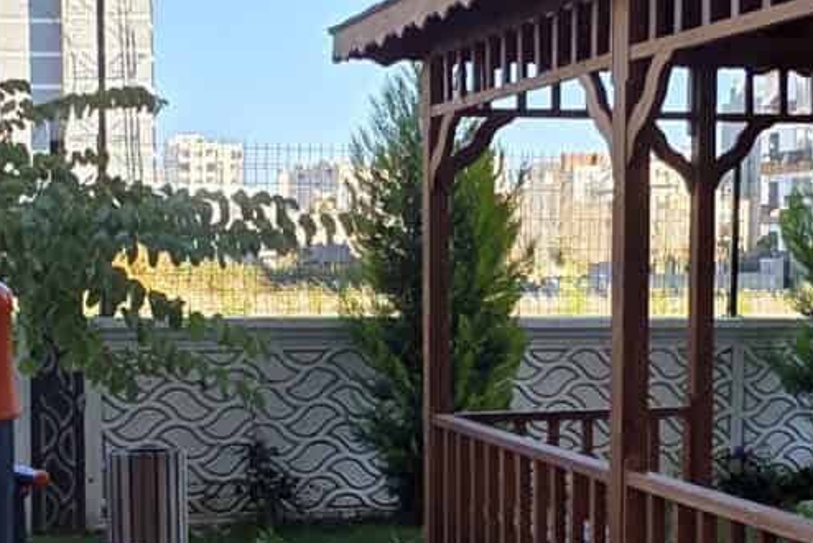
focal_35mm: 70
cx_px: 402
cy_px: 446
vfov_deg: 19.3
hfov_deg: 28.8
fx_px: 1582
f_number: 1.9
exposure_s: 1/553
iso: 40
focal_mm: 2.2
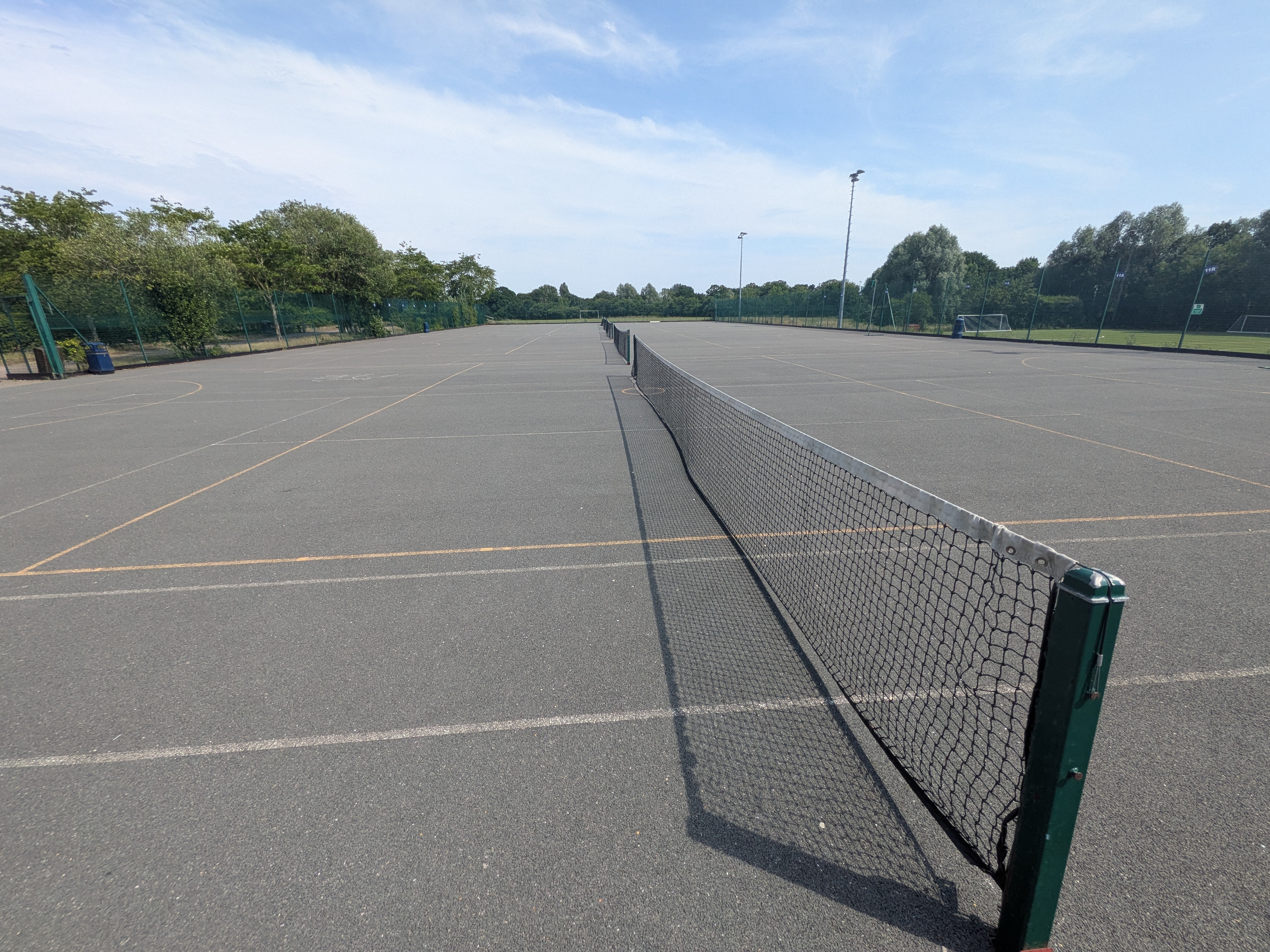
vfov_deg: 85.7
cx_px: 635
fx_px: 514
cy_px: 476
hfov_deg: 102.1
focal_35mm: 14
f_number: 2.2
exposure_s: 1/1218
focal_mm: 1.85
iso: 48
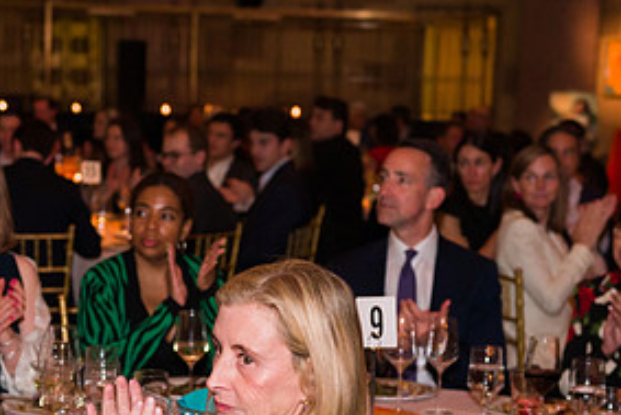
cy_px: 354
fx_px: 1484
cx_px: 235
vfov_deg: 15.8
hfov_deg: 23.6
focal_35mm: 86
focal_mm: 42
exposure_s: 1/400
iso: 3200
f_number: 4
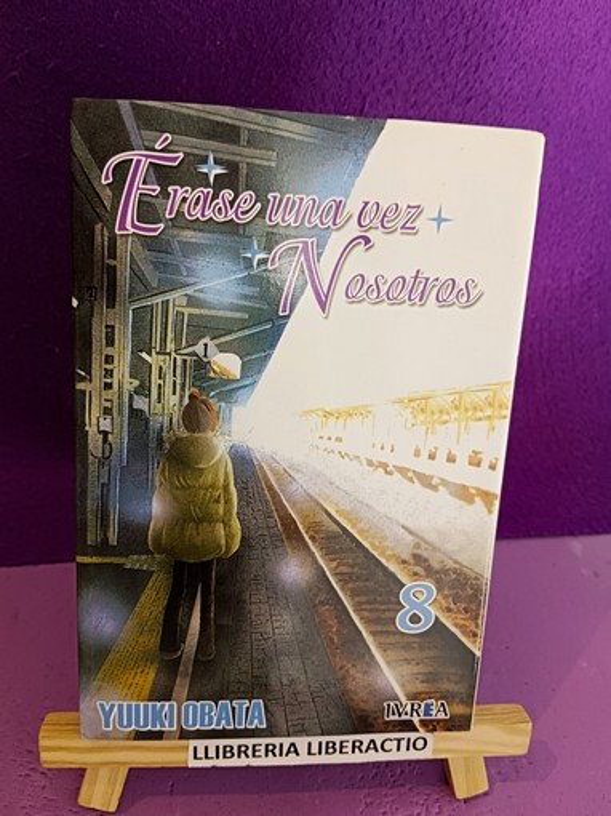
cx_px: 306
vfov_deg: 67.3
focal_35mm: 26
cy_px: 408
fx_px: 612
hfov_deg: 53.0
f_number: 1.8
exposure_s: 1/100
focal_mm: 3.96
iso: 178
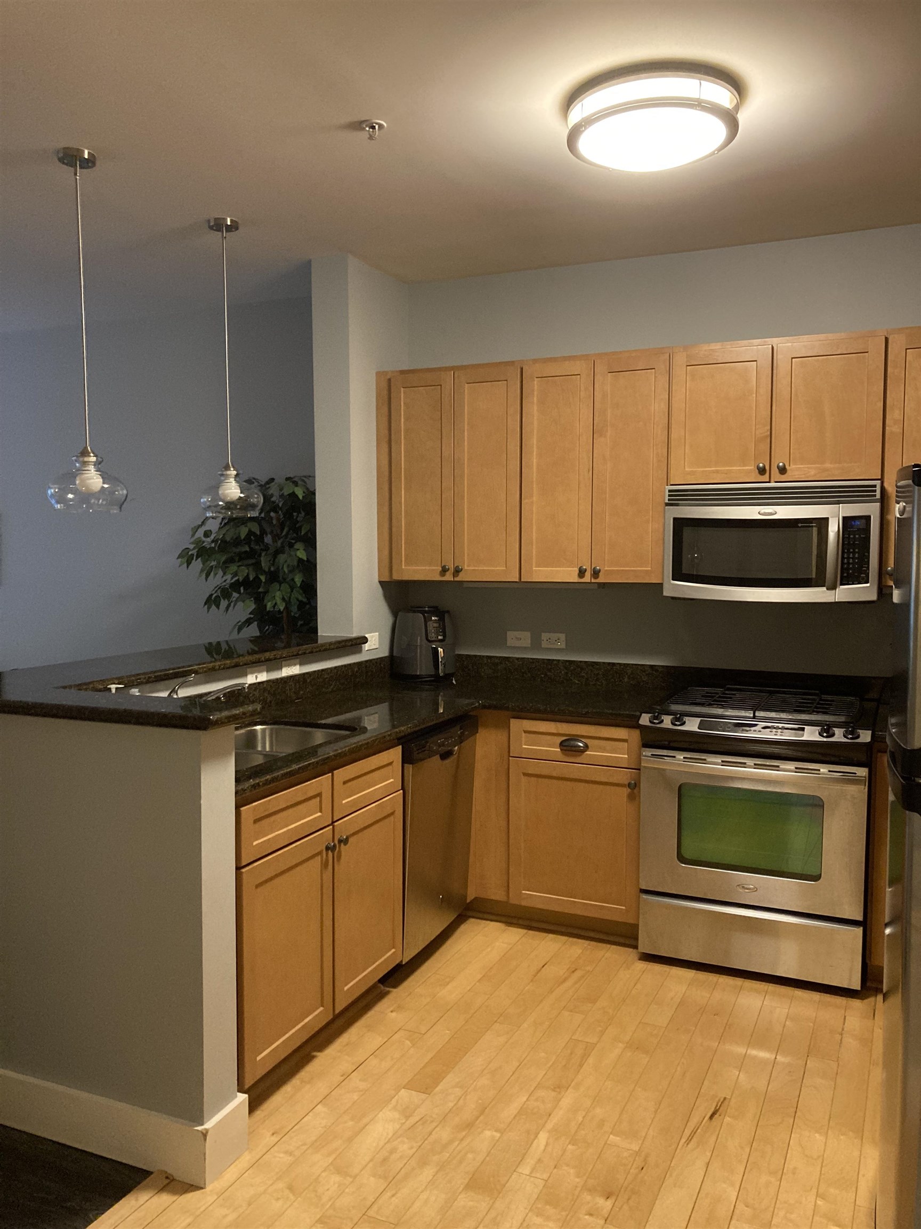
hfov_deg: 49.7
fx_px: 993
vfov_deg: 63.4
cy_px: 614
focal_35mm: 28
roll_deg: +0.5
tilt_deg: -2.5
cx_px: 460
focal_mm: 3.99
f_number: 1.8
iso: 400
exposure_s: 1/30
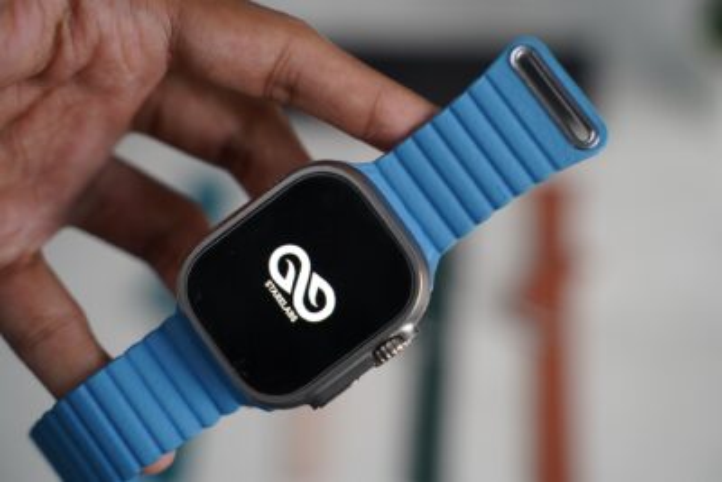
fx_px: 1264
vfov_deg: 21.6
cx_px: 361
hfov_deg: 31.9
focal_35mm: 63
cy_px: 241
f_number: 3.5
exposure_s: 1/125
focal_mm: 63
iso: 1250
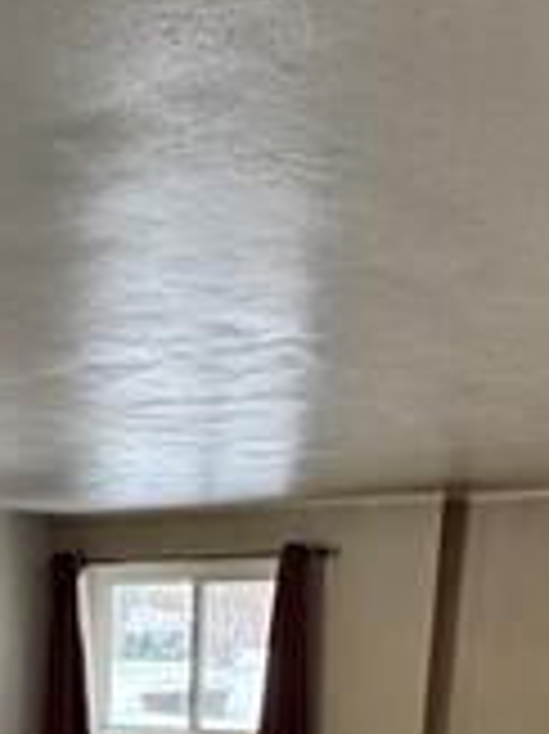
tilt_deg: -14.2
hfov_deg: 21.5
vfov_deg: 24.1
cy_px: 1054
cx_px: 18
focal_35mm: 66
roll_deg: +1.5
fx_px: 1397
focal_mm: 2.22
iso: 160
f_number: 2.2
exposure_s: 1/99
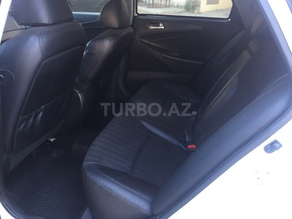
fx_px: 245
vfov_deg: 48.2
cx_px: 146
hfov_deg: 61.7
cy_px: 110
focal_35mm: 29
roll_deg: -4.3
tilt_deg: -25.6
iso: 50
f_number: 2.2
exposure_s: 1/33
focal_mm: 4.15
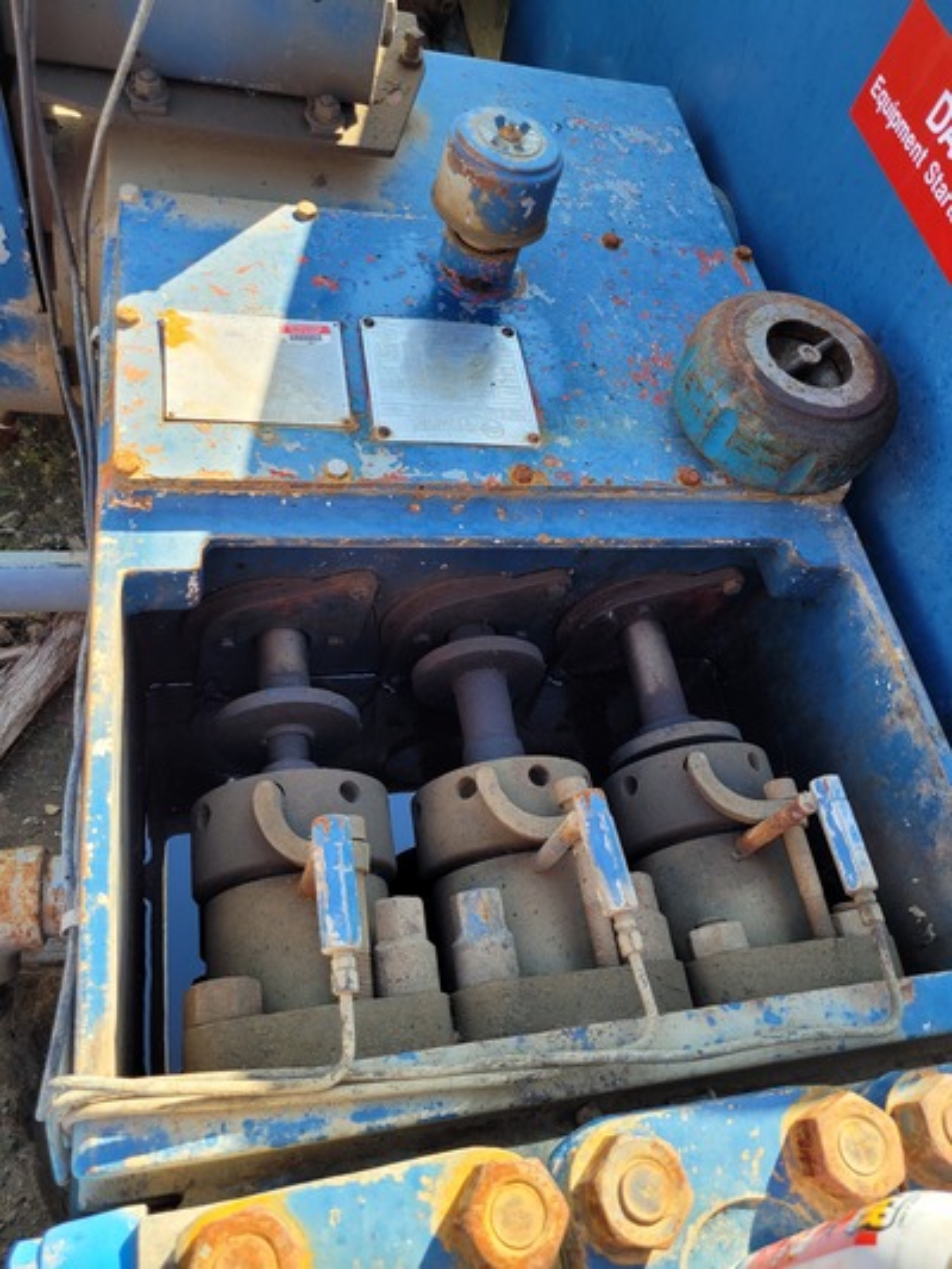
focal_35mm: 26
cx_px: 476
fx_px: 953
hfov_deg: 53.1
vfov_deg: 67.3
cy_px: 634
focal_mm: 5.4
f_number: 1.8
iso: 40
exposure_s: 1/314
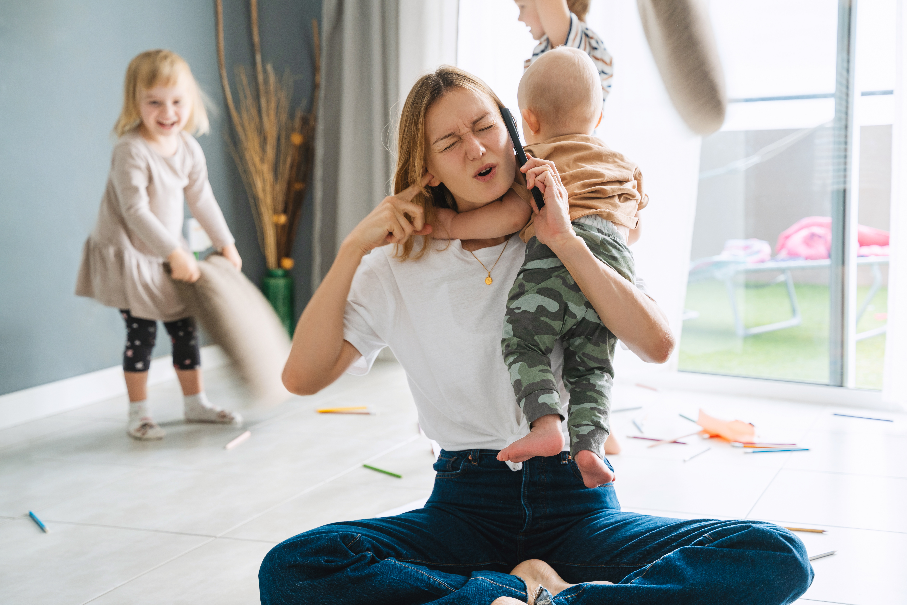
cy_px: 302
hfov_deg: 36.9
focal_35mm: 54
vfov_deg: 25.1
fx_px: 1360
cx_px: 454
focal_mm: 54
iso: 200
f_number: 4
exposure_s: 1/80
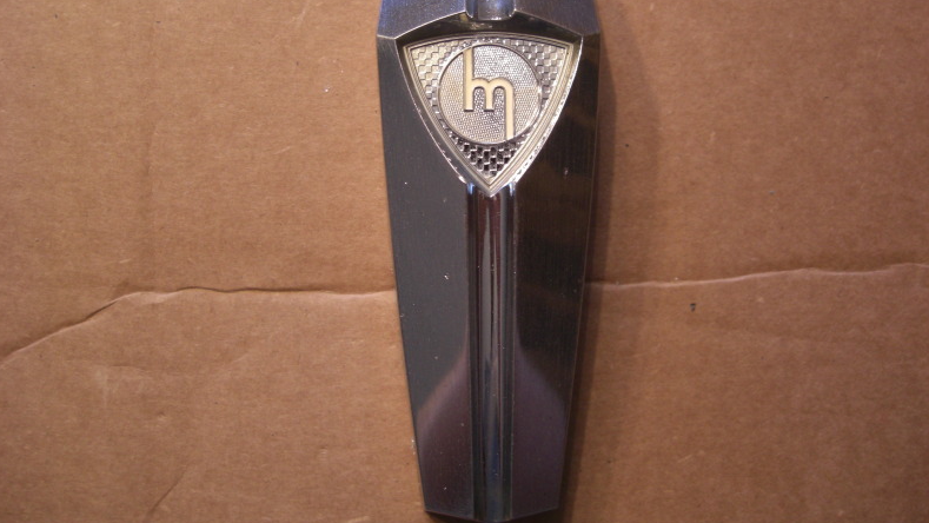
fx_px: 1035
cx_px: 459
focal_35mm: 42
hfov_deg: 48.4
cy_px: 196
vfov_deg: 28.3
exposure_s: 1/40
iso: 200
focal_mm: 7.9
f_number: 2.8
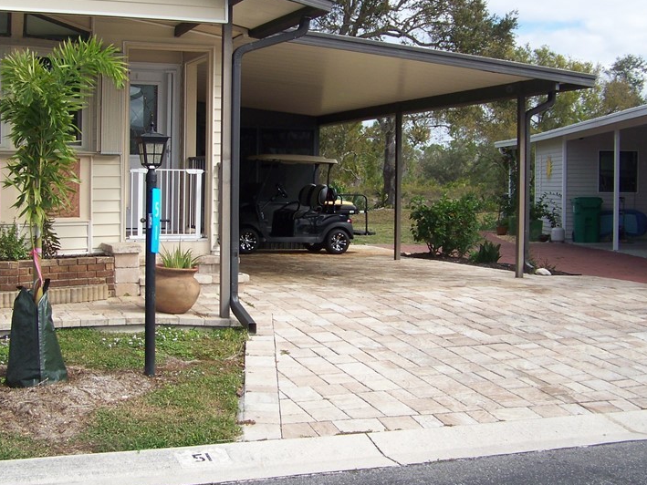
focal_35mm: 52
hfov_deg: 36.8
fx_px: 972
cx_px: 293
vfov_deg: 28.0
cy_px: 213
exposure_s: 1/640
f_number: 2.8
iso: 64
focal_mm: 5.85
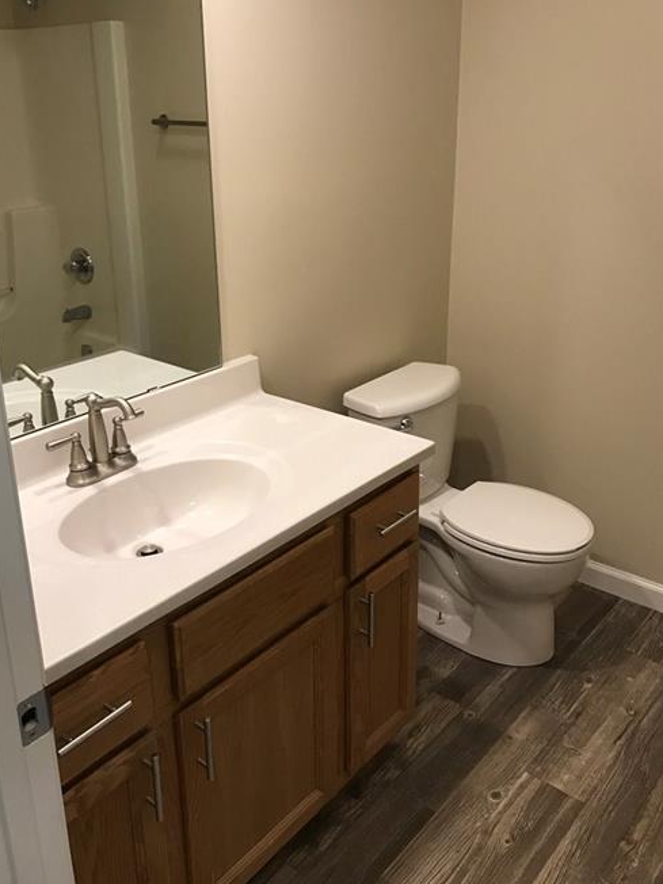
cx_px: 320
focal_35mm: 33
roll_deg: +1.1
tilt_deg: -19.2
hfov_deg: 42.9
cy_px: 388
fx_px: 843
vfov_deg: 55.2
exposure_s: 1/30
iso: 32
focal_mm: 3.99
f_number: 1.8
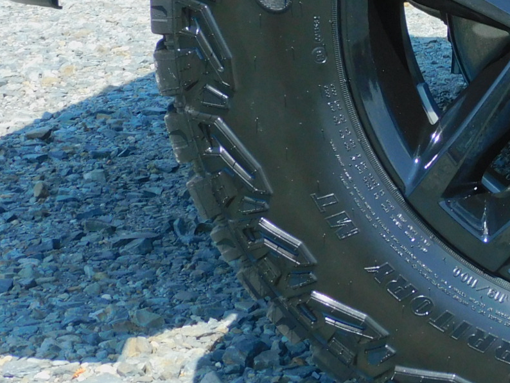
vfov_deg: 10.3
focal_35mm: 143
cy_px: -28
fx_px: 2107
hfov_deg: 13.3
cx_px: 669
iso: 125
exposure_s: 1/500
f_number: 4
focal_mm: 9
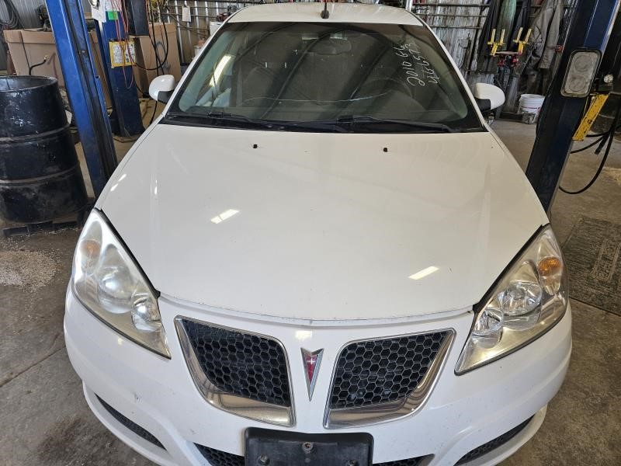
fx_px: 413
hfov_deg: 73.9
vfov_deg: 58.9
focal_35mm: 23
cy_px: 233
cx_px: 310
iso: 125
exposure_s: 1/120
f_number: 1.8
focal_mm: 5.4
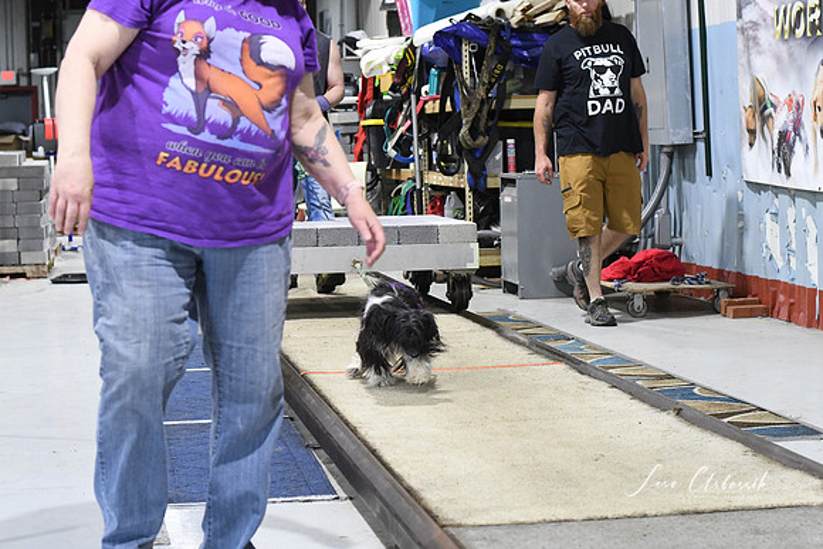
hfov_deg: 27.0
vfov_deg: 18.2
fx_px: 1715
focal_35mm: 75
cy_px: 274
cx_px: 412
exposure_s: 1/320
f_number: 4.5
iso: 5000
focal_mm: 50
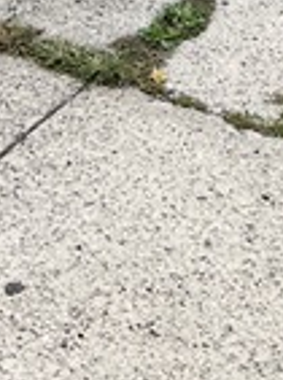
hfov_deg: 10.0
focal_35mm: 148
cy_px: -663
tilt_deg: +0.6
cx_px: 183
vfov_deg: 10.5
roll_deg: -0.7
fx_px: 1621
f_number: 1.5
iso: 50
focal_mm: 5.7
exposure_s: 1/1972
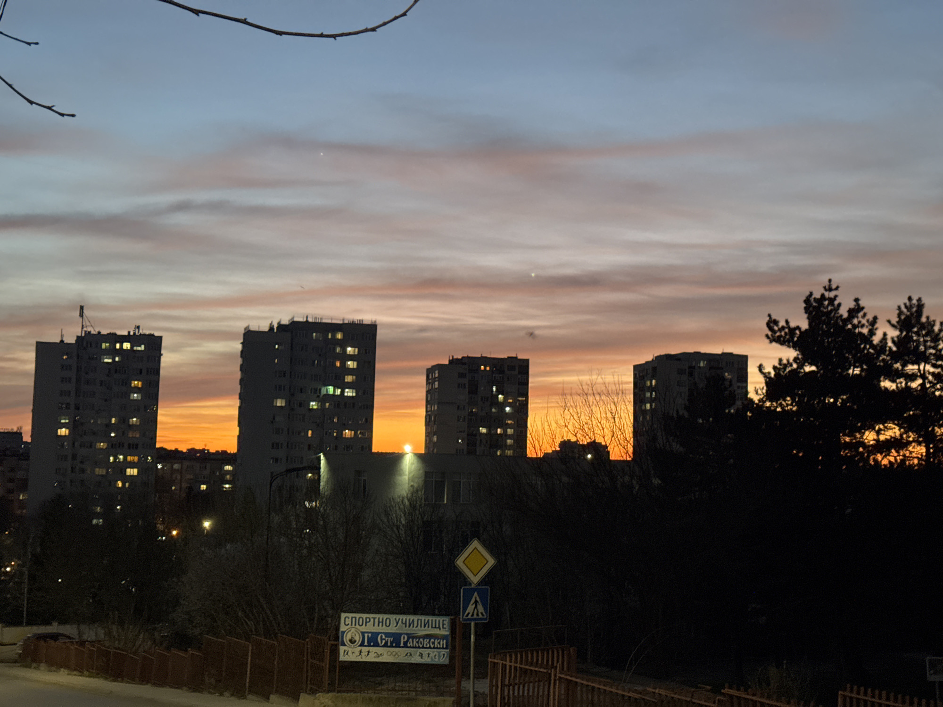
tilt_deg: +3.9
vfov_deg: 30.3
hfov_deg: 39.7
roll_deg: -1.5
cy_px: 354
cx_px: 472
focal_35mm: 48
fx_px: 1308
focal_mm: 6.76
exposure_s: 1/25
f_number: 1.78
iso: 400
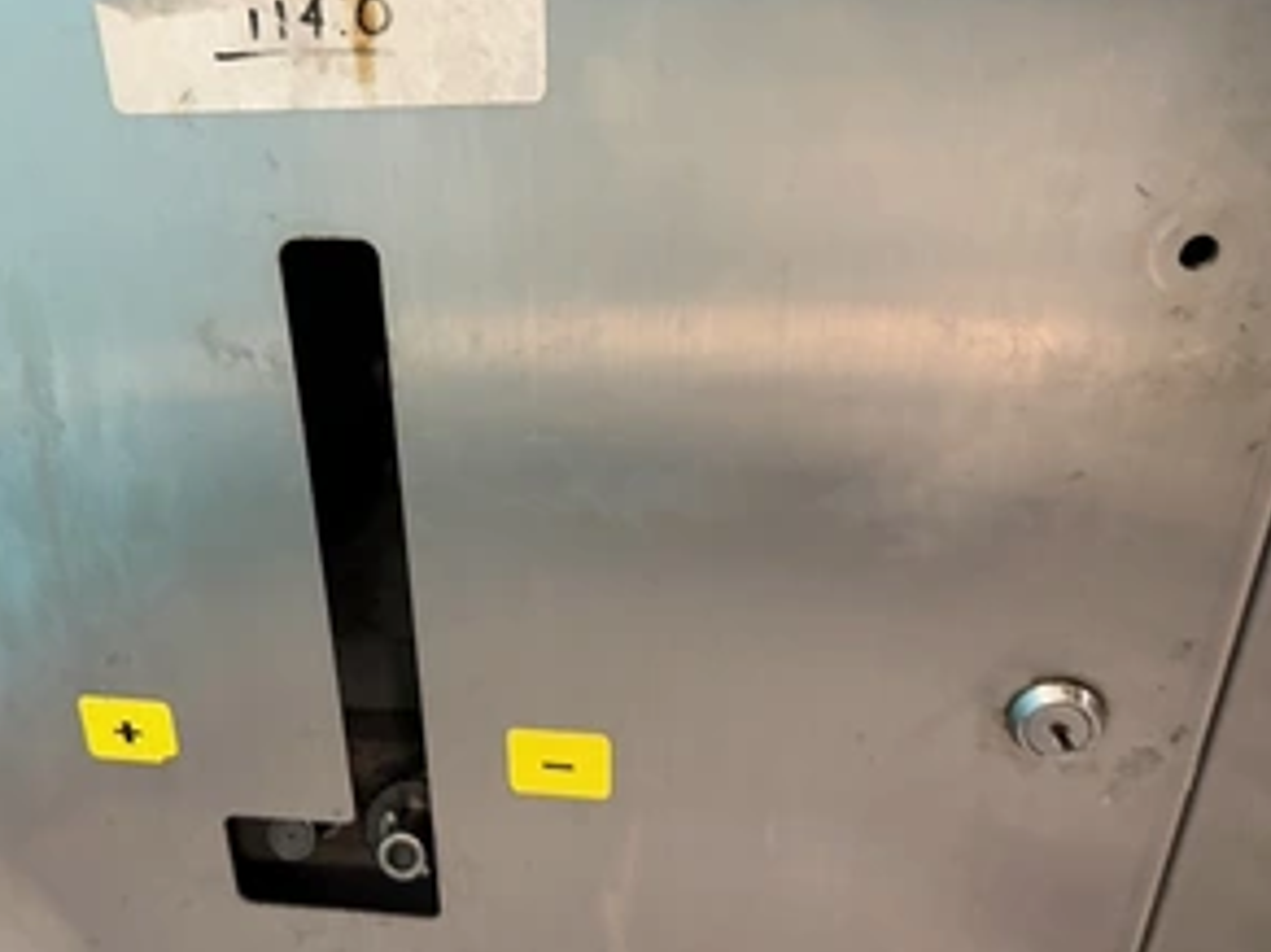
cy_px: 537
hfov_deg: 54.5
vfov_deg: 42.8
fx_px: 1211
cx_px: 450
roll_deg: +4.7
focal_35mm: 33
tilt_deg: -30.2
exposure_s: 1/60
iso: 800
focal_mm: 6.76
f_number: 1.78
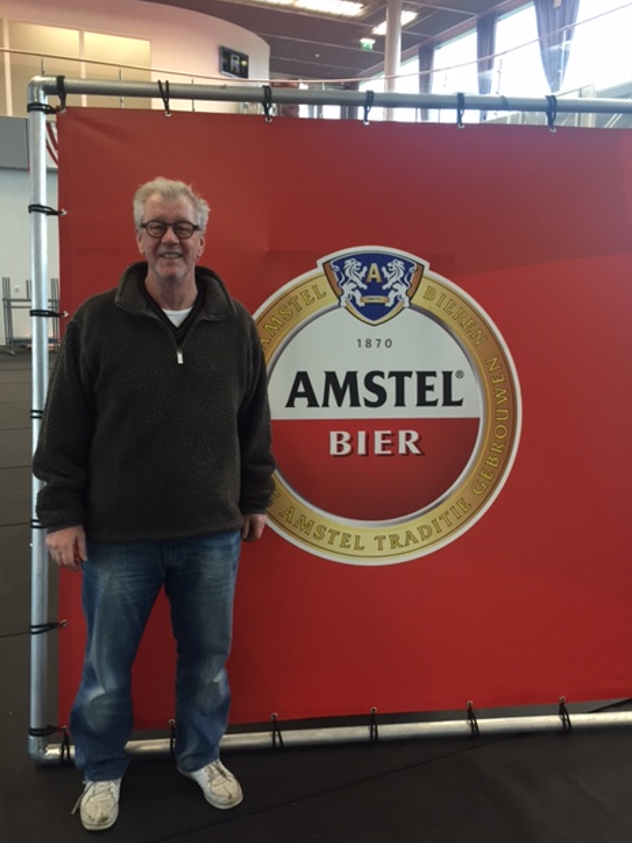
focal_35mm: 30
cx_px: 319
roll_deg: -1.2
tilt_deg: -9.8
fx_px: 731
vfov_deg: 60.0
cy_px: 413
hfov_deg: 46.8
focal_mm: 4.15
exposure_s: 1/30
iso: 80
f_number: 2.2
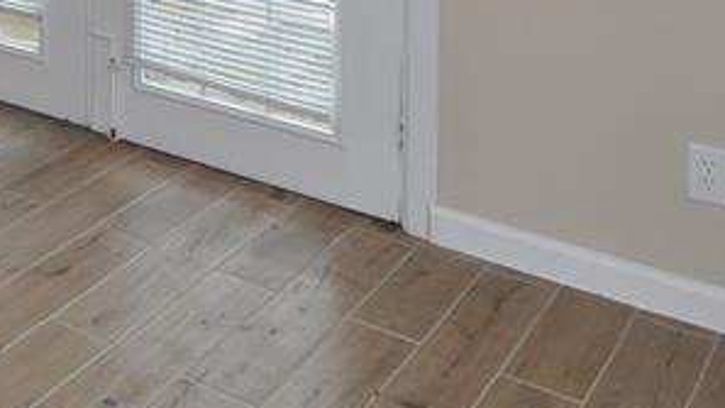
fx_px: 1249
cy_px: -366
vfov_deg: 15.4
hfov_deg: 27.3
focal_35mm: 65
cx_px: -205
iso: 360
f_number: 5.6
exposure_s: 1/125
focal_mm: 12
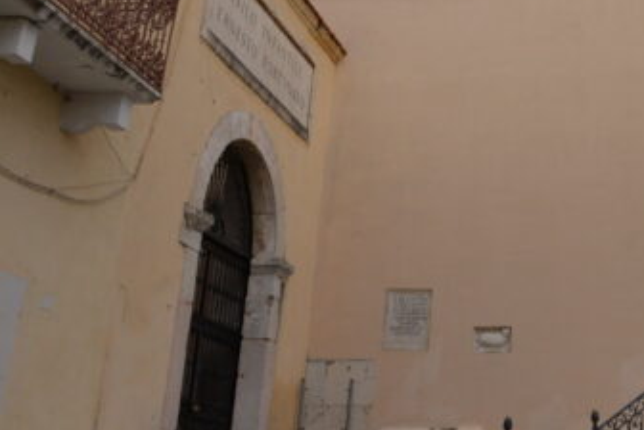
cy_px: 16
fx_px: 1145
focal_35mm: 64
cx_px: 734
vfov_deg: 20.7
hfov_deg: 28.2
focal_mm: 28
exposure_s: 1/320
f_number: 9
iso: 1600
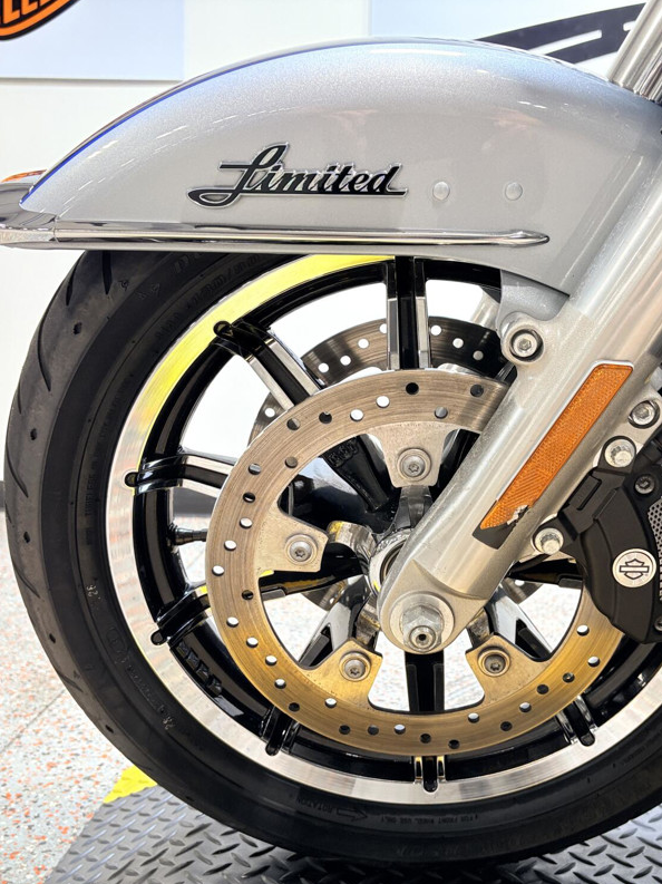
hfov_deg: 40.6
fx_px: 893
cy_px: 443
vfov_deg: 52.6
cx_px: 381
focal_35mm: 35
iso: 64
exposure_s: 1/60
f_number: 1.6
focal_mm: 5.96
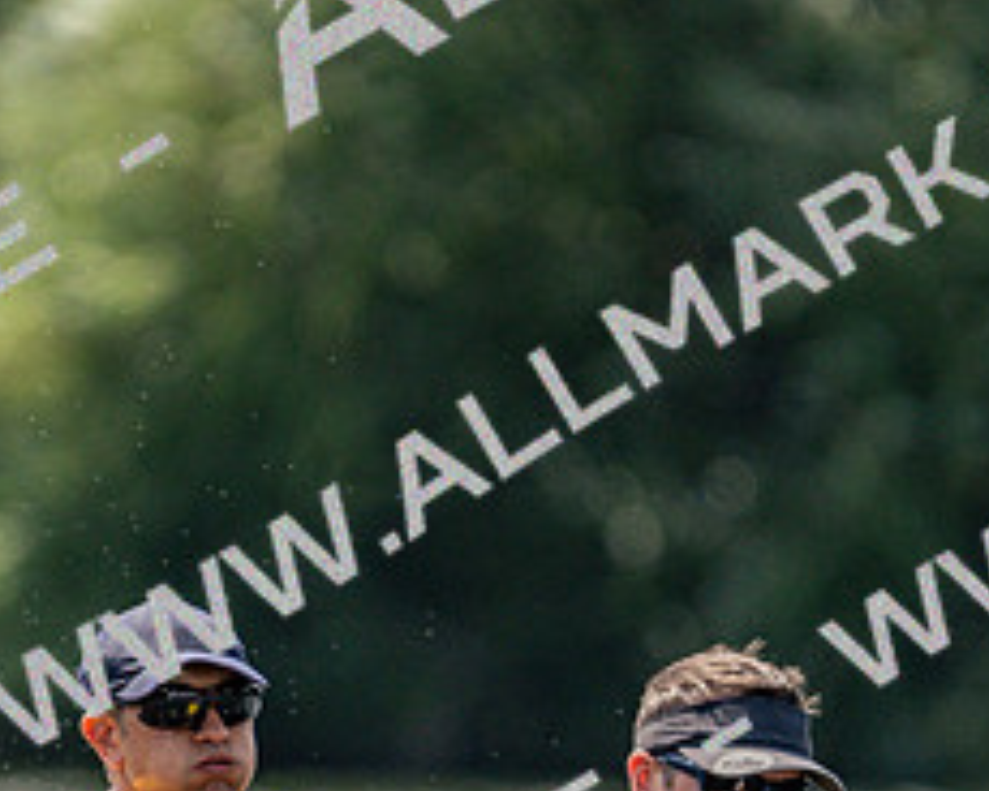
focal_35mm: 1423
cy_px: 759
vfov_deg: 1.1
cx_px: 507
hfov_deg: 1.4
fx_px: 41652
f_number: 6.3
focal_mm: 600
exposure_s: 1/2000
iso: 500
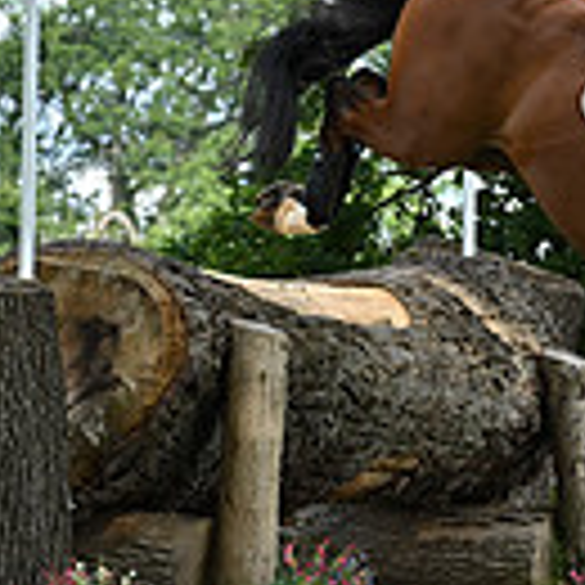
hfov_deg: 4.7
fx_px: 6940
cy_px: 160
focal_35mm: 363
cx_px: 1192
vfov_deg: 4.8
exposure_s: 1/1250
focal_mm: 96
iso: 720
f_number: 4.5
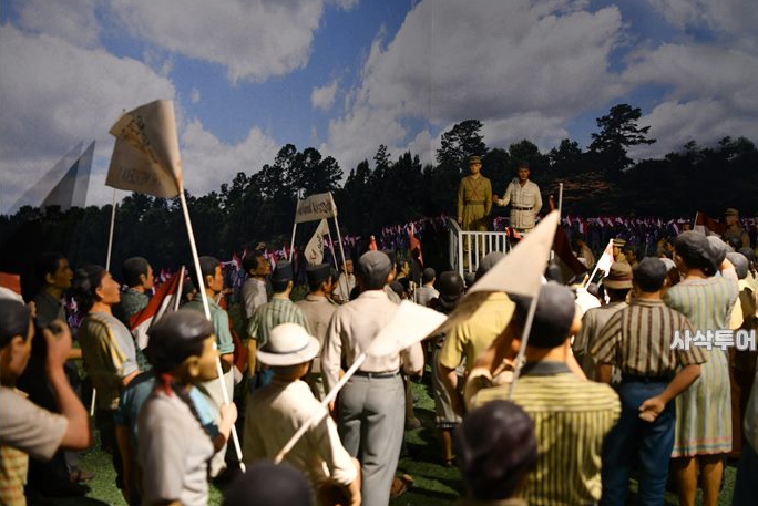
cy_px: 233
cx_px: 463
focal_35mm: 43
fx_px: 906
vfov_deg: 31.2
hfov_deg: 45.1
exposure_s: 1/50
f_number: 3.5
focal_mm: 35
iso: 800
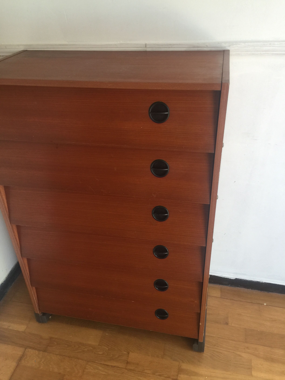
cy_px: 190
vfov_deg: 61.7
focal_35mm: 29
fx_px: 318
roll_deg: +3.4
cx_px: 142
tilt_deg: -35.3
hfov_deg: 48.2
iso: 50
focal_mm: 4.15
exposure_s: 1/33
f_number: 2.2
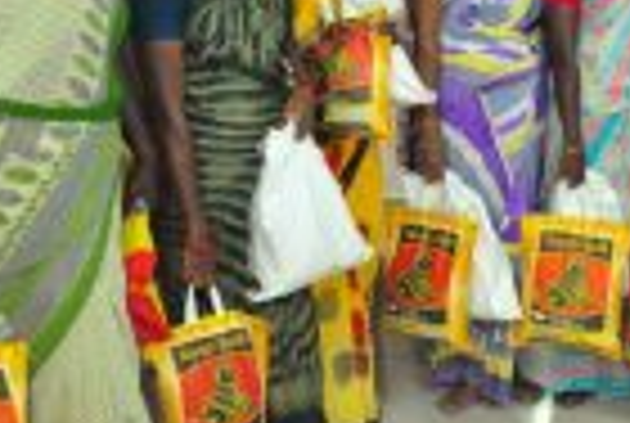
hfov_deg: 23.6
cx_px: 792
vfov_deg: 17.6
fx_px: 1350
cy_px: 70
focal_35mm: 77
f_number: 4.5
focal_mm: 18
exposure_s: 1/125
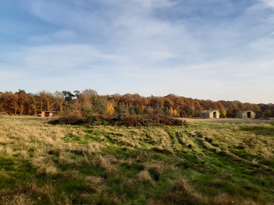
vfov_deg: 53.1
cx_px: 137
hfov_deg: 67.3
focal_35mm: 26
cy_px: 102
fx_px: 206
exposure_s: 1/1188
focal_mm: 3.92
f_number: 1.7
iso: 40
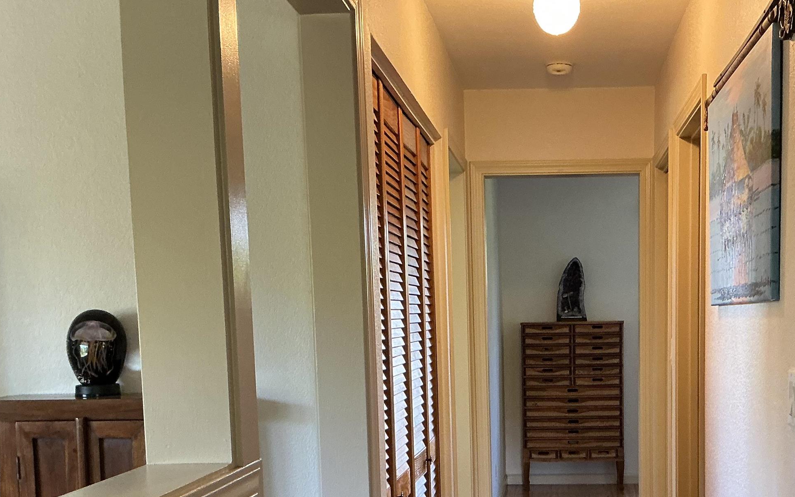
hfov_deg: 42.3
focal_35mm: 47
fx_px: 1018
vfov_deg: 26.6
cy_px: 439
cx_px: 506
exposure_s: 1/60
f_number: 1.8
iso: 200
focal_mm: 3
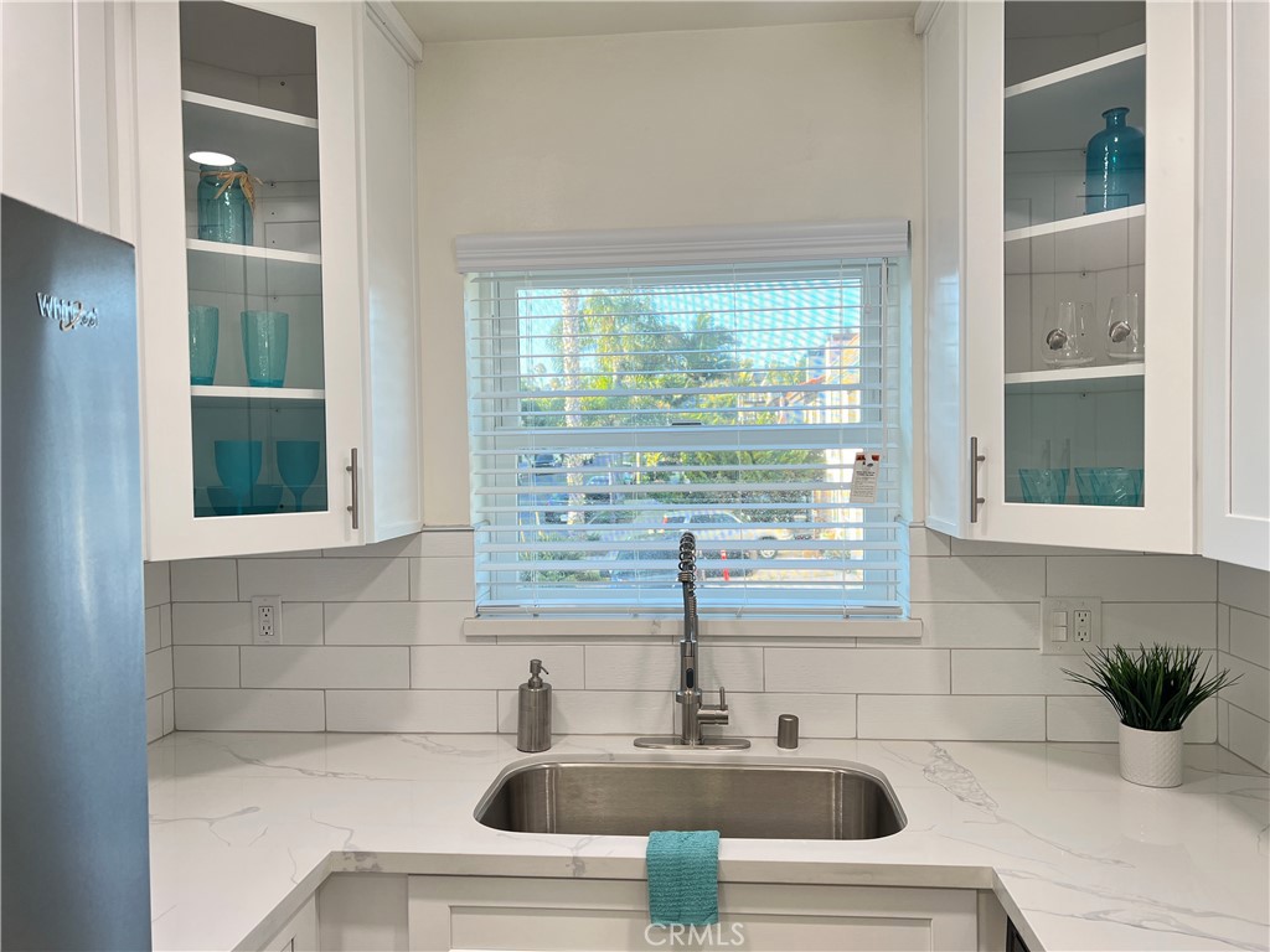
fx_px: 954
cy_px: 476
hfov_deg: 67.3
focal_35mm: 26
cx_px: 635
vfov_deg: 53.1
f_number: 1.5
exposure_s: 1/120
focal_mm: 5.7
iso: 64
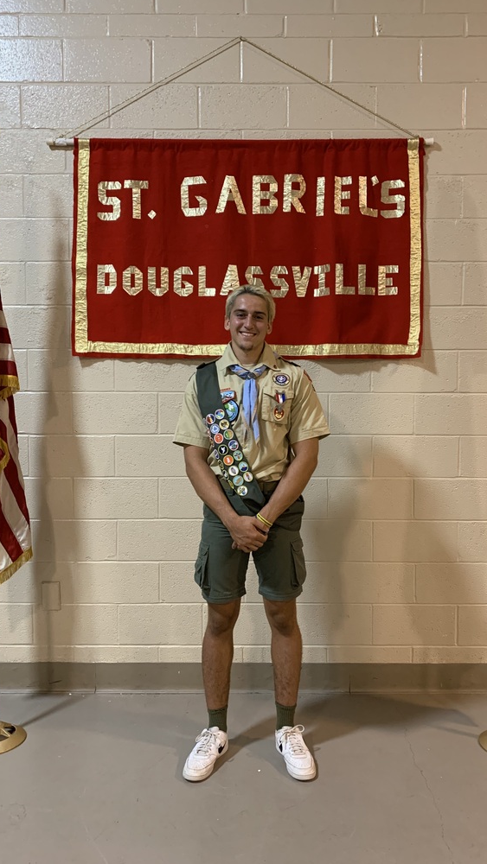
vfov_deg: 66.1
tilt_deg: -2.8
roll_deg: -0.1
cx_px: 266
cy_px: 431
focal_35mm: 29
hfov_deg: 40.2
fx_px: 665
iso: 320
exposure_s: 1/60
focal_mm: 4.25
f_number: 1.8
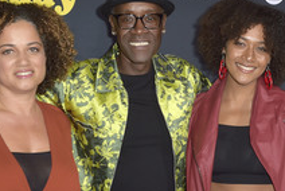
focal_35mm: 106
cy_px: 163
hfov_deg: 19.2
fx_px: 840
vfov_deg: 12.9
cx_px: 168
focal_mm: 50
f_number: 6.3
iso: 200
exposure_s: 1/250
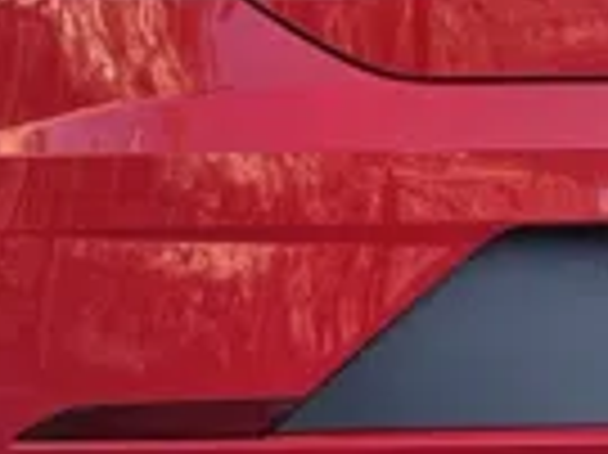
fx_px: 6405
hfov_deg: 5.4
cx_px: 450
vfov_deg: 4.0
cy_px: -279
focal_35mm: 365
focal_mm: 9
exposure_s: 1/121
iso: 40
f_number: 2.8
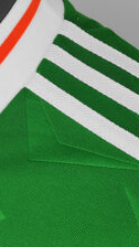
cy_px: 47
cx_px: -21
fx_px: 688
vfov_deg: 20.1
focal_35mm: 105
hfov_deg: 11.3
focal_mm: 5.58
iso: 100
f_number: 1.8
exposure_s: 1/100
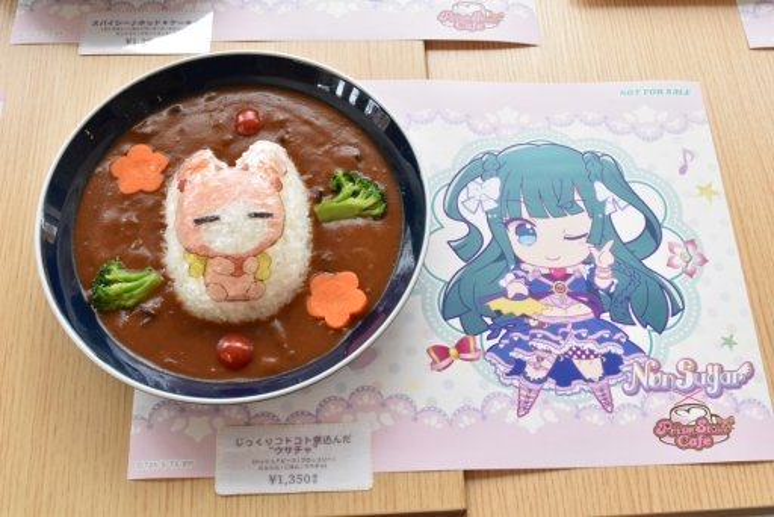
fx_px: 839
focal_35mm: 39
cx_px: 387
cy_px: 258
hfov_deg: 49.5
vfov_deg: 34.3
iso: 1800
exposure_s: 1/80
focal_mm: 26
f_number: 13
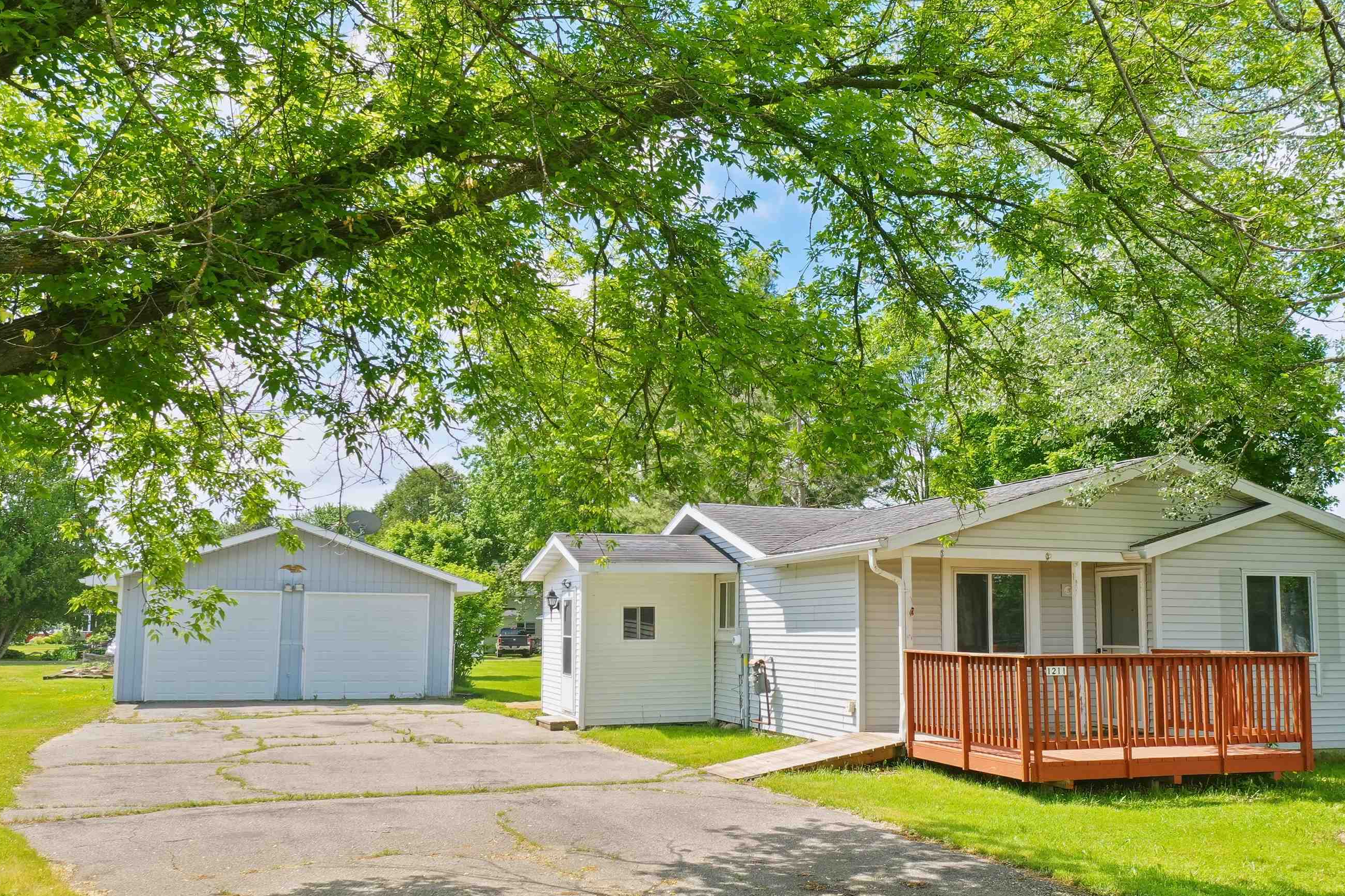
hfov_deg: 57.2
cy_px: 510
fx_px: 1233
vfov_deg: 39.9
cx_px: 686
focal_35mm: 33
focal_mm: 10.3
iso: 100
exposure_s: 1/200
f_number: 4.5
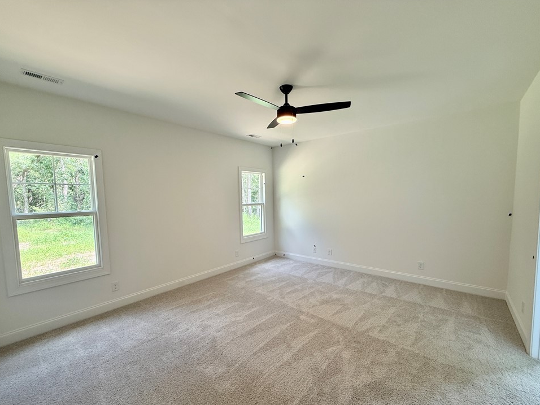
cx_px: 272
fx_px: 234
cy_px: 215
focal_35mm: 15
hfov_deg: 98.2
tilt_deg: -4.9
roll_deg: +0.6
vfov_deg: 81.7
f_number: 2.2
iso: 125
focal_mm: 2.22
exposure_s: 1/120
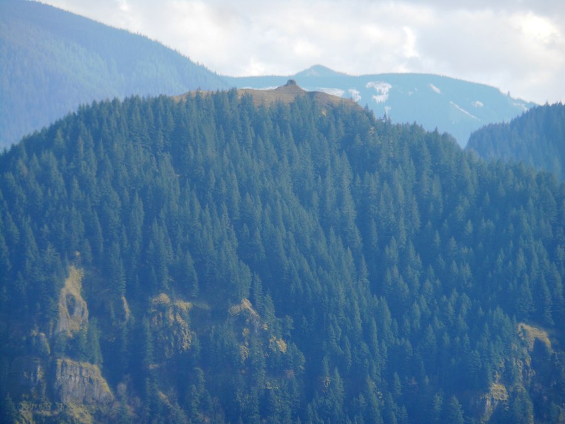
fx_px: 4080
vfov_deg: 5.9
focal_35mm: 250
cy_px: 212
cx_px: 282
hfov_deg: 7.9
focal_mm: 45
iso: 80
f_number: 5.8
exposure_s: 1/160
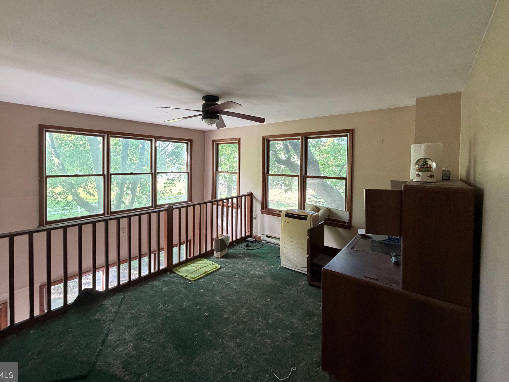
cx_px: 238
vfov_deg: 77.8
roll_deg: -1.4
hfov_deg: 94.4
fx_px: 235
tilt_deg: -1.3
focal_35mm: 16
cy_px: 167
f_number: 2.2
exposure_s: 1/60
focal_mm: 2.22
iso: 320
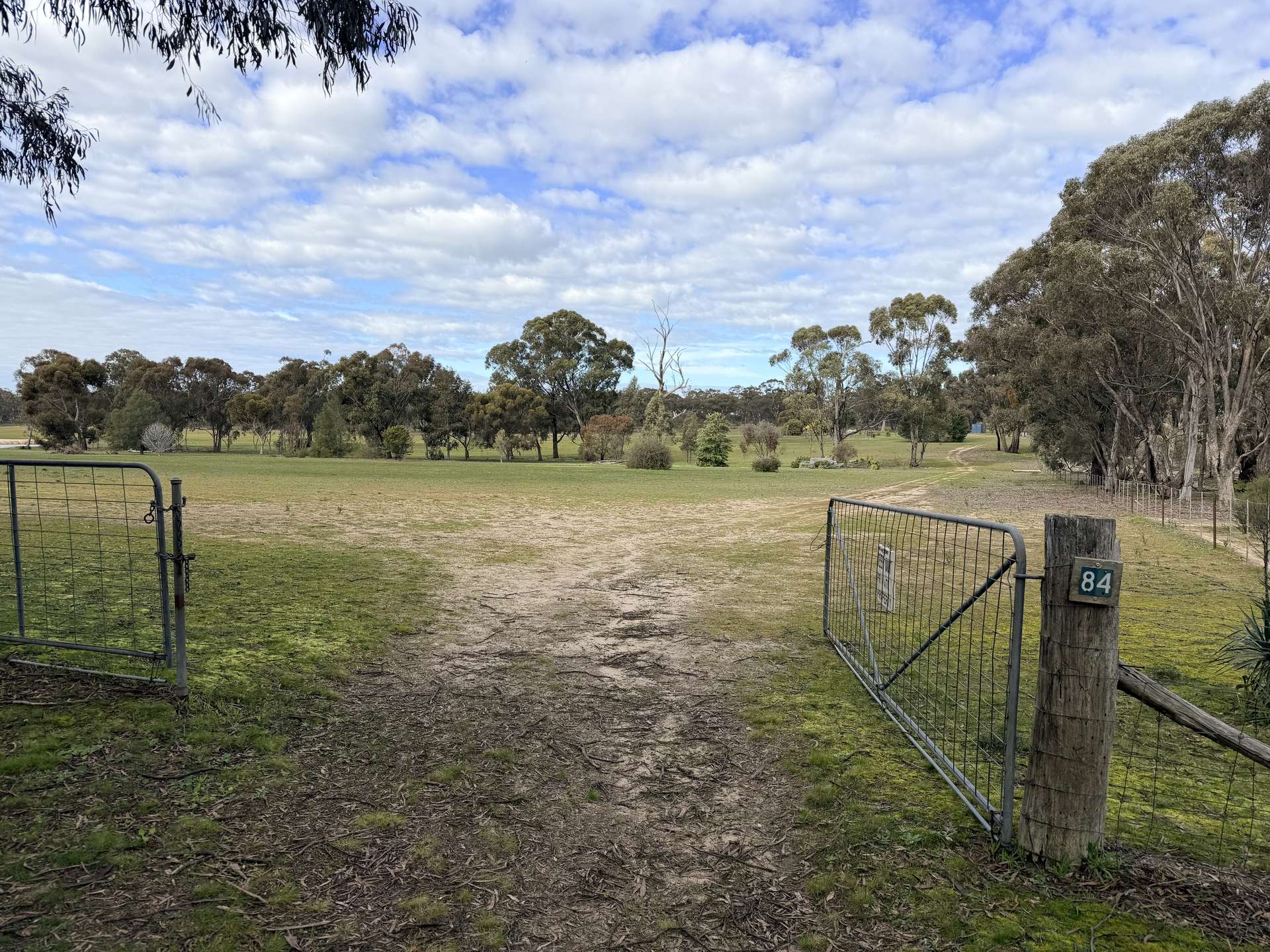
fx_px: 881
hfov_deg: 71.6
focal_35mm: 24
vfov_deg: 56.8
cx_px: 635
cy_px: 476
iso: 80
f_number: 1.78
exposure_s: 1/3759
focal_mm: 6.76
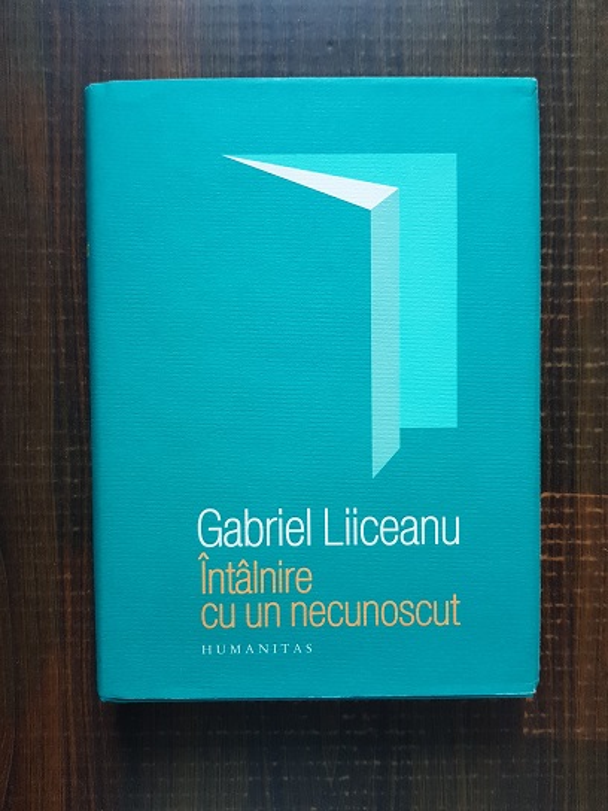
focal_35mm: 26
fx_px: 609
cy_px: 406
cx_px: 304
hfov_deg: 53.1
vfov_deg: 67.3
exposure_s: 1/11
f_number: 1.7
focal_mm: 4.3
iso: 200
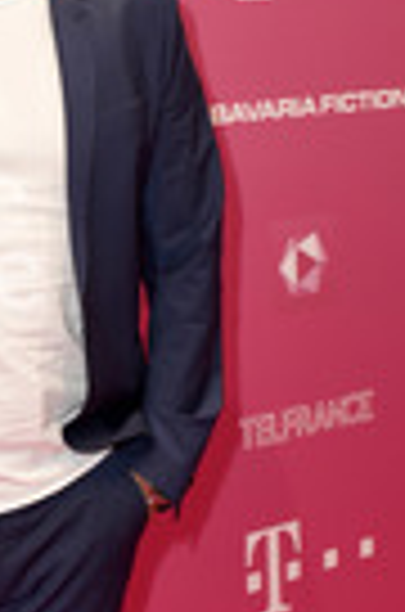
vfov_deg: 20.8
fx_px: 1645
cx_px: -58
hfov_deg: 13.7
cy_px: 508
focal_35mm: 97
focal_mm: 22
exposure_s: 1/160
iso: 500
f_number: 6.3
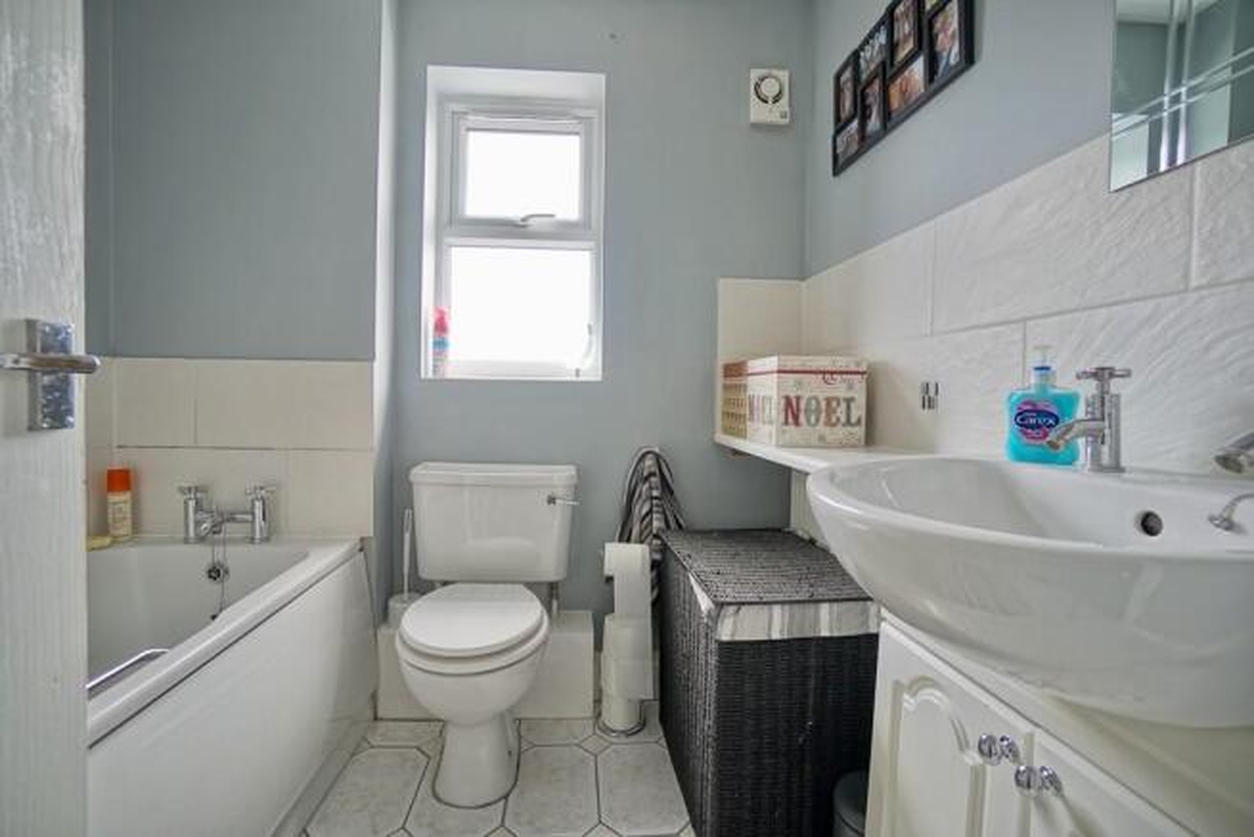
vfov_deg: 77.4
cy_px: 418
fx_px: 523
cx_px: 627
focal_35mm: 15
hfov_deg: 100.4
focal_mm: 10
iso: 200
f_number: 4
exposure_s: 1/15
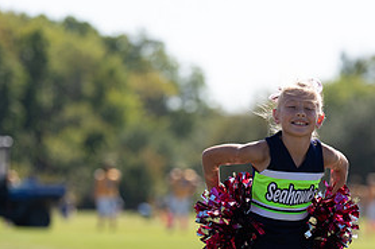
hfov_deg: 7.4
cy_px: 182
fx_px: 2915
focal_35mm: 280
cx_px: 291
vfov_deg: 4.9
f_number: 2.8
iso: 200
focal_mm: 134
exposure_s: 1/2000
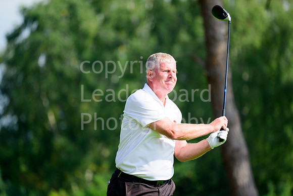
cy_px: 98
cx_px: 146
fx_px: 2686
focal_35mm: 330
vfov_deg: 4.2
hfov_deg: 6.2
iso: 500
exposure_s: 1/2000
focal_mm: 330
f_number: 5.6
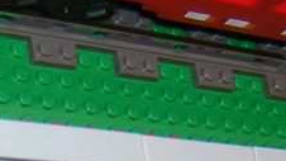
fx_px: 1054
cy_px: 292
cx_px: 94
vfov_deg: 8.4
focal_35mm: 139
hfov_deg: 15.4
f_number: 2.6
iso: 100
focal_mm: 4.7
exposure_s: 1/60.1
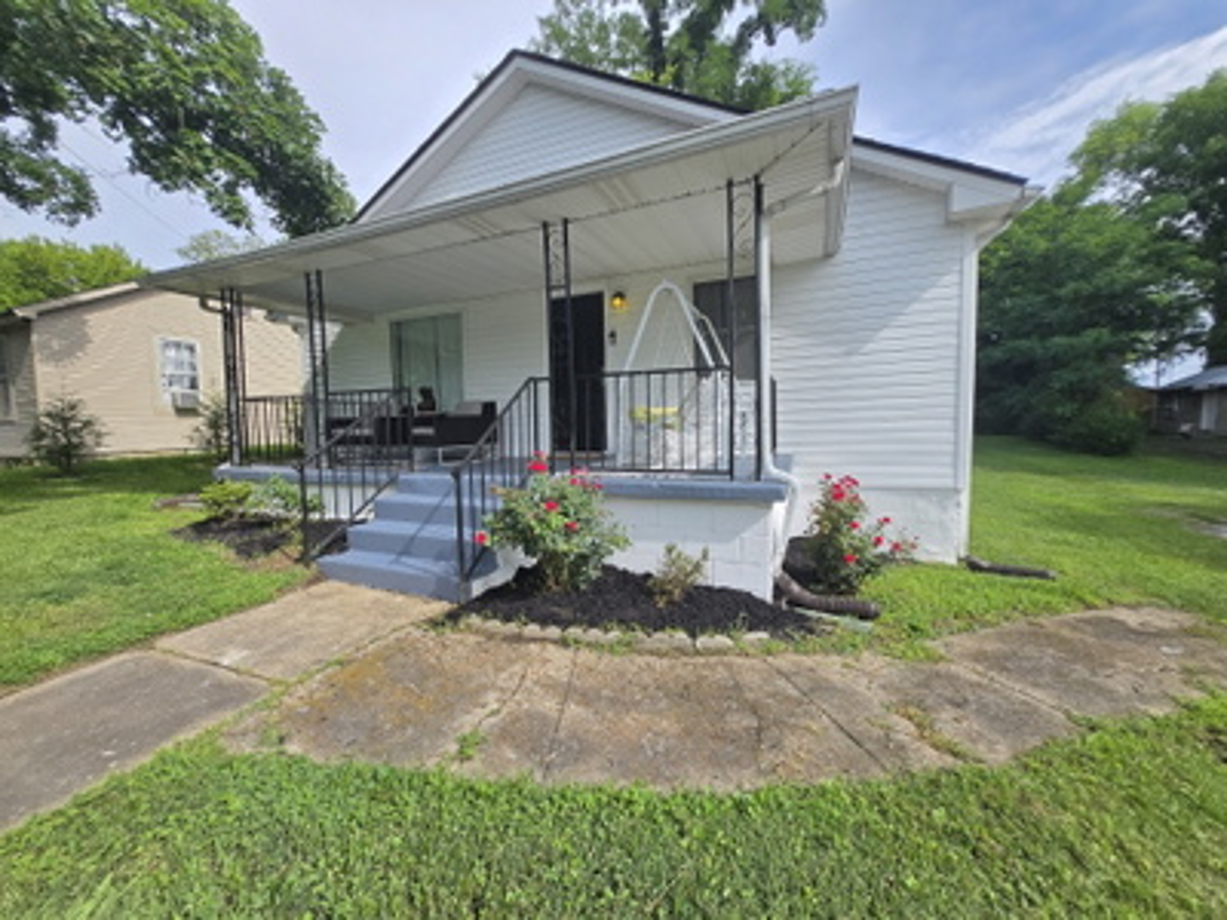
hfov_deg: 106.2
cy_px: 460
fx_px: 461
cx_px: 614
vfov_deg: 89.9
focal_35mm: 13
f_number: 2.2
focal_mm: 1.7
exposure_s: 1/744
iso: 25
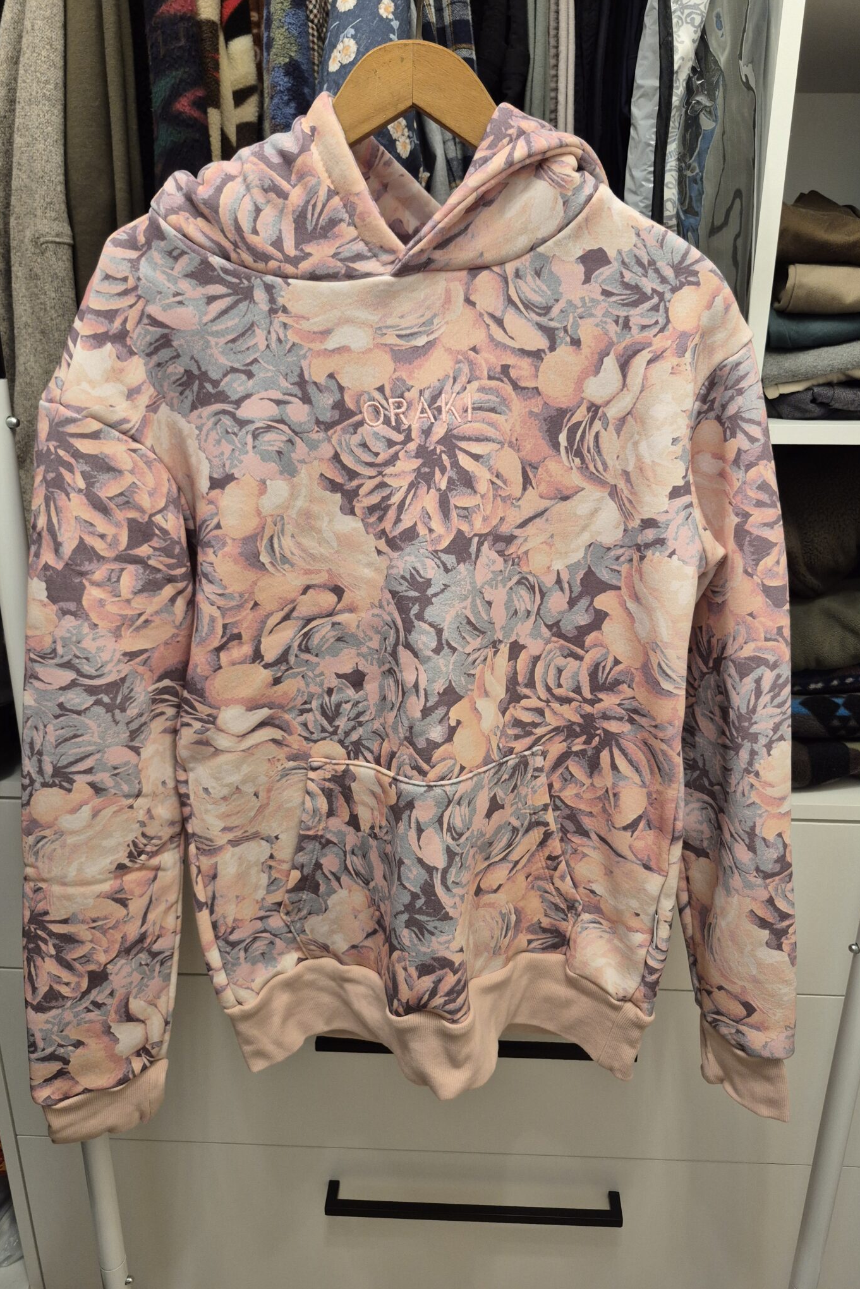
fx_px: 860
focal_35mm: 24
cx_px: 454
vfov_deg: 73.7
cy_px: 645
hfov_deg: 53.1
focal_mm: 5.4
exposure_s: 1/120
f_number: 1.8
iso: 320
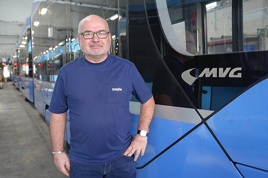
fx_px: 261
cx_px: 134
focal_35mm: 35
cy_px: 89
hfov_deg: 54.4
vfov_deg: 37.9
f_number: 4
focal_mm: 35
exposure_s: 1/160
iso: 800
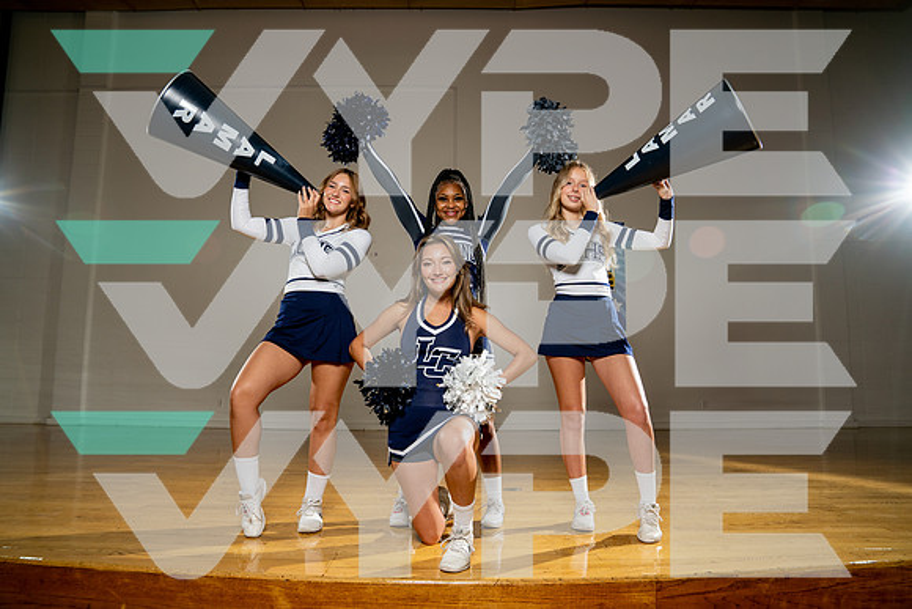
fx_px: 608
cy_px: 304
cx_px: 456
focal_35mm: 24
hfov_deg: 73.7
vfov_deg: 53.2
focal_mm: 24
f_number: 4.5
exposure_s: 1/250
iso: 100
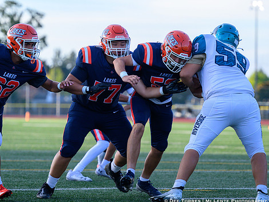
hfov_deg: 8.9
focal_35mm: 223
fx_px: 1733
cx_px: 116
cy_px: 99
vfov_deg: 6.7
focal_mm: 185
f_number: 4
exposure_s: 1/2000
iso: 1400
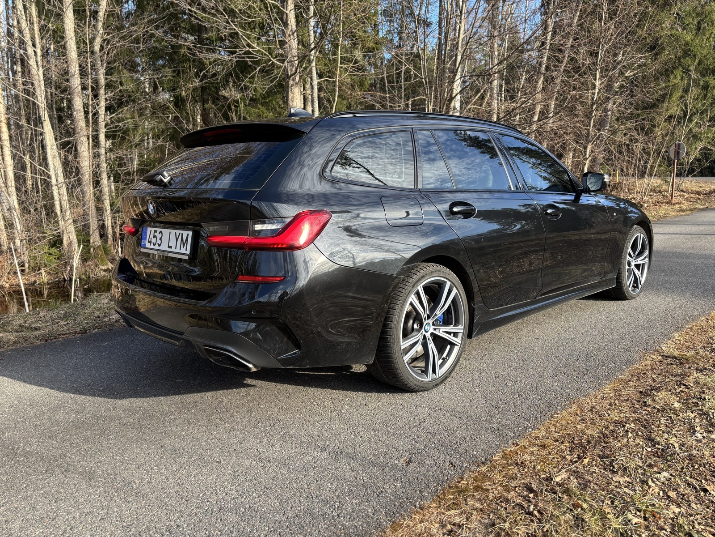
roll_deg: -0.8
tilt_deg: -8.5
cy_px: 268
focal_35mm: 26
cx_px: 358
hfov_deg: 67.3
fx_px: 537
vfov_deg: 53.1
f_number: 1.6
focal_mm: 5.96
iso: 50
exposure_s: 1/581
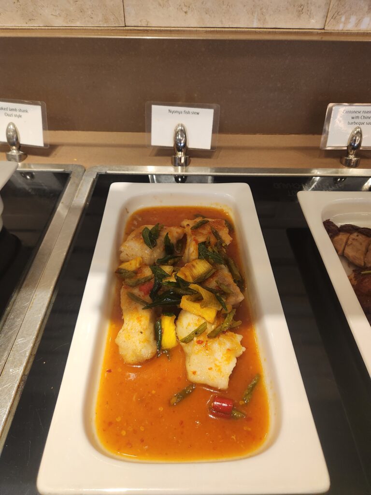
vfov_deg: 73.9
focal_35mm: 23
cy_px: 248
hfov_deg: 58.9
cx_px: 186
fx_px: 329
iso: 320
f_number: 1.8
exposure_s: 1/100
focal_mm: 5.4
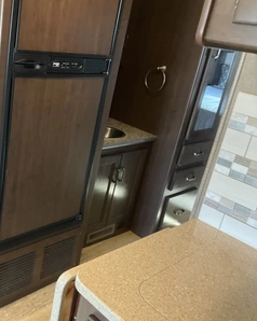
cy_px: 160
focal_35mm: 38
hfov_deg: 37.8
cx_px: 55
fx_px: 362
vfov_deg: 48.0
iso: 320
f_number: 1.8
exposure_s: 1/49
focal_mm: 3
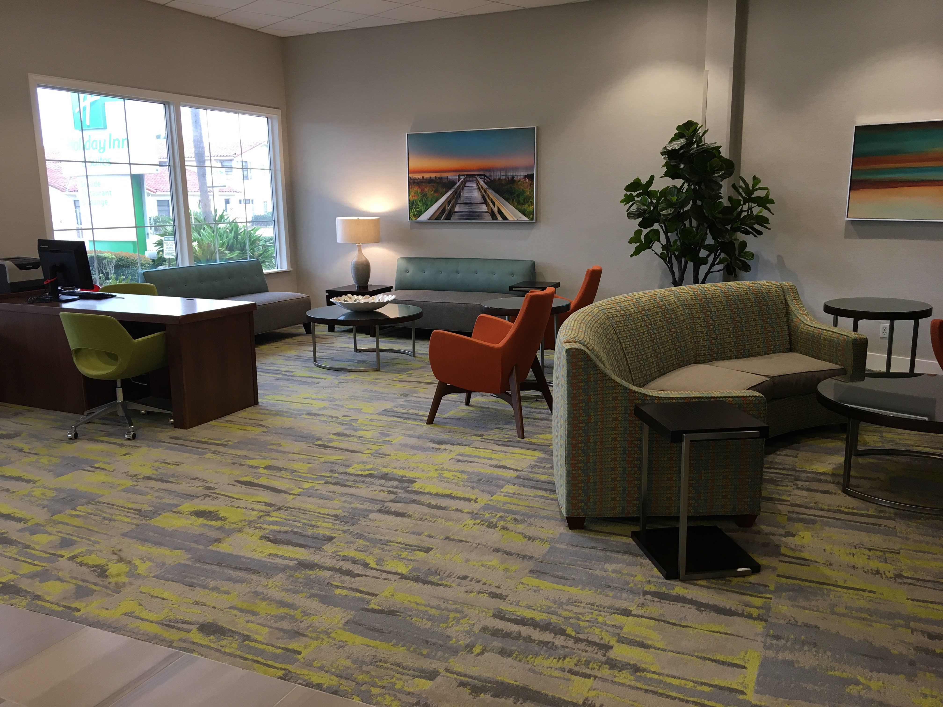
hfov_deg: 61.7
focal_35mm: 29
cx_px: 472
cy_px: 354
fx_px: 790
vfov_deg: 48.2
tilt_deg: -10.4
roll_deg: +1.2
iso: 50
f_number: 2.2
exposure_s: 1/30
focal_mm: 4.15
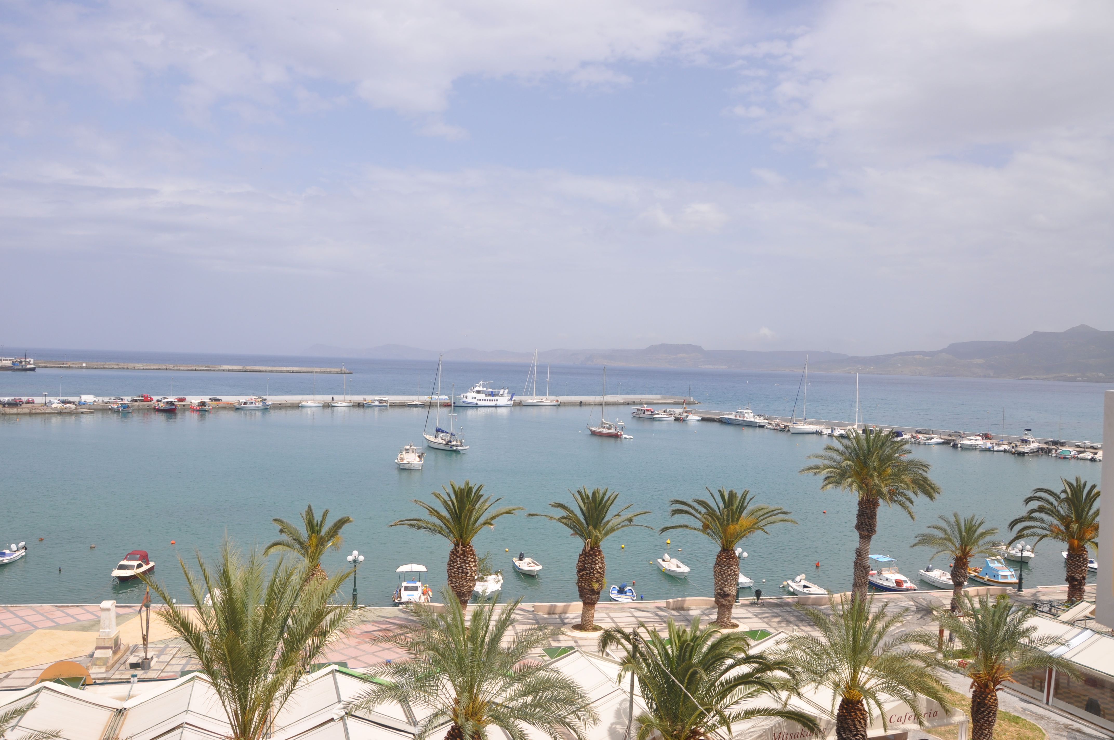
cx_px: 557
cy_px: 370
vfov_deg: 47.8
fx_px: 834
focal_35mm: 27
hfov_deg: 67.4
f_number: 10
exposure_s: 1/400
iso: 200
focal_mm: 18
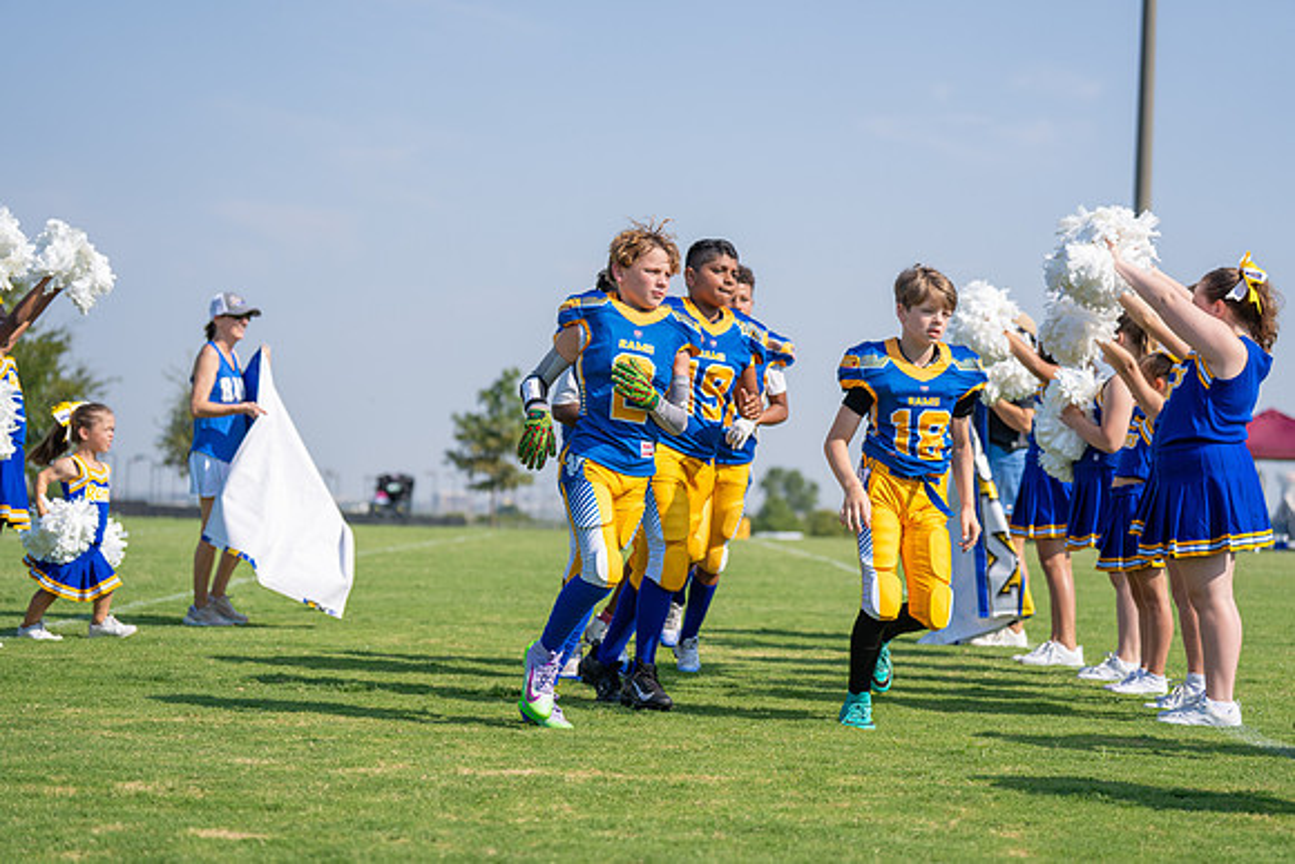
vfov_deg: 18.3
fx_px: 2678
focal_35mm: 74
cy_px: 432
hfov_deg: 27.2
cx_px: 648
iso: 160
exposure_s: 1/3200
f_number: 2.8
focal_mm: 74
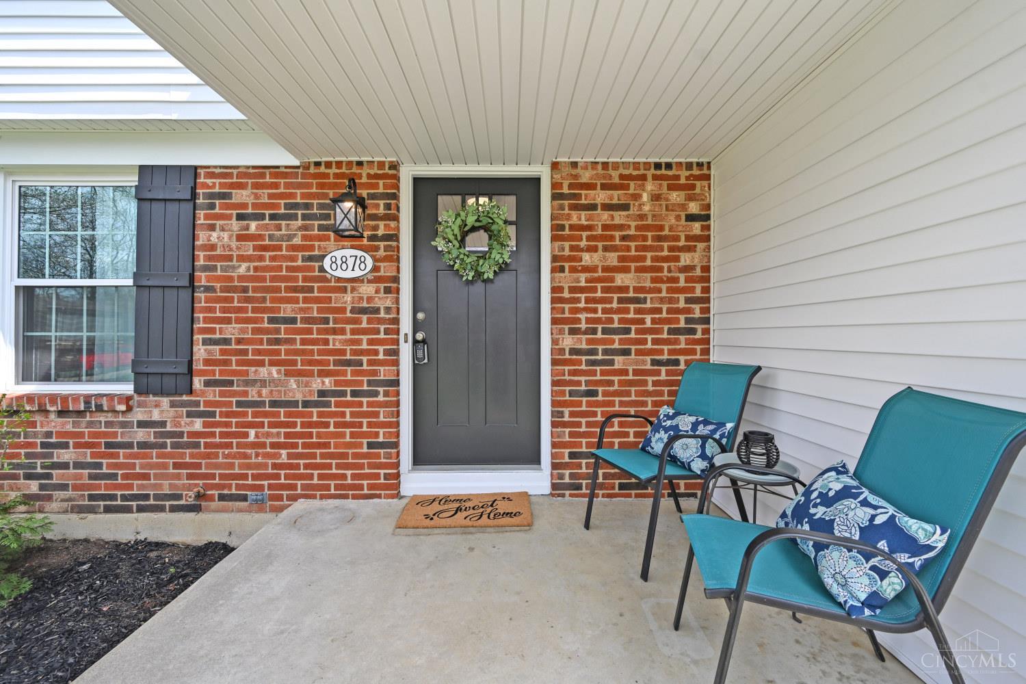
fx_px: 427
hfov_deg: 100.4
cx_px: 513
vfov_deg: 77.3
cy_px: 342
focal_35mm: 15
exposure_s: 1/200
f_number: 6.3
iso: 180
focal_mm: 15
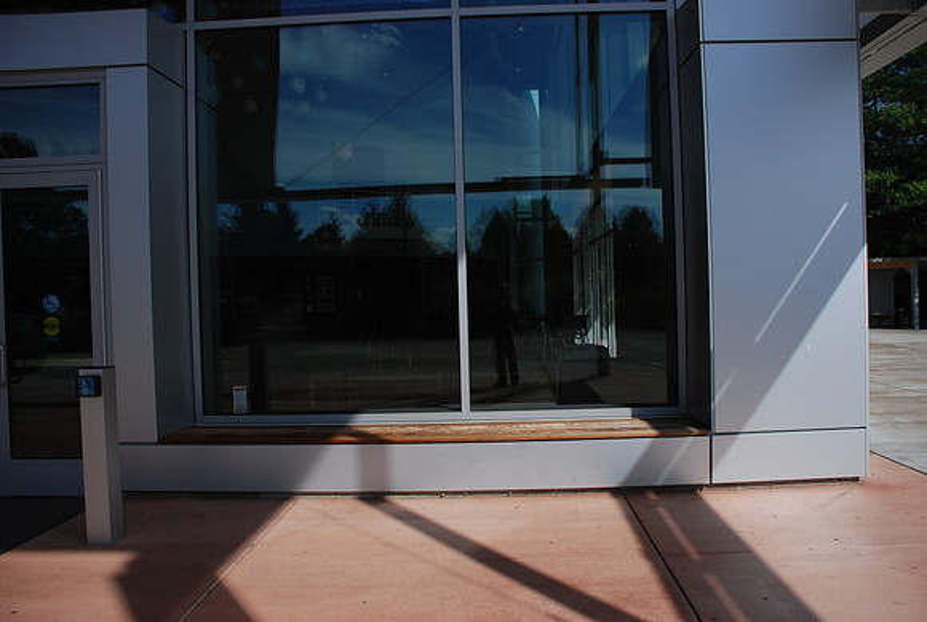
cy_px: 311
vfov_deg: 48.1
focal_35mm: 27
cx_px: 464
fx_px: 696
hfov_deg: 67.3
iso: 200
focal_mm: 18
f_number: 4.5
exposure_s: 1/2000
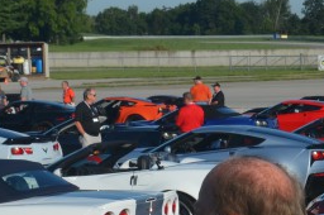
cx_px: 310
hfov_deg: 13.0
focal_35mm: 156
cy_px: 248
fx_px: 1402
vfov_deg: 8.7
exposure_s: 1/320
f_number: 9
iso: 100
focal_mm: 26
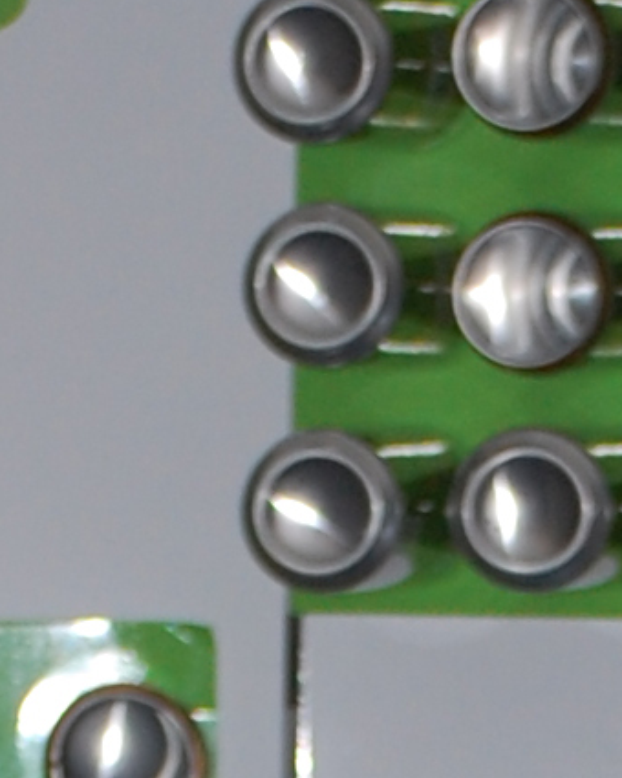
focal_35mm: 547
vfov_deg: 3.5
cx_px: 845
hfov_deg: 2.8
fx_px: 12594
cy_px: 2242
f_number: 4
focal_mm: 55
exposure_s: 1/60
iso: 400
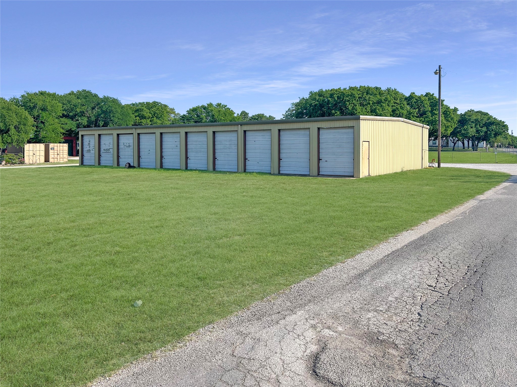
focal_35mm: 26
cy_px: 194
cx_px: 258
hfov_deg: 67.3
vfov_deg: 53.1
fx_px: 388
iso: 50
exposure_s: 1/4274
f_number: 1.5
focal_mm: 5.7
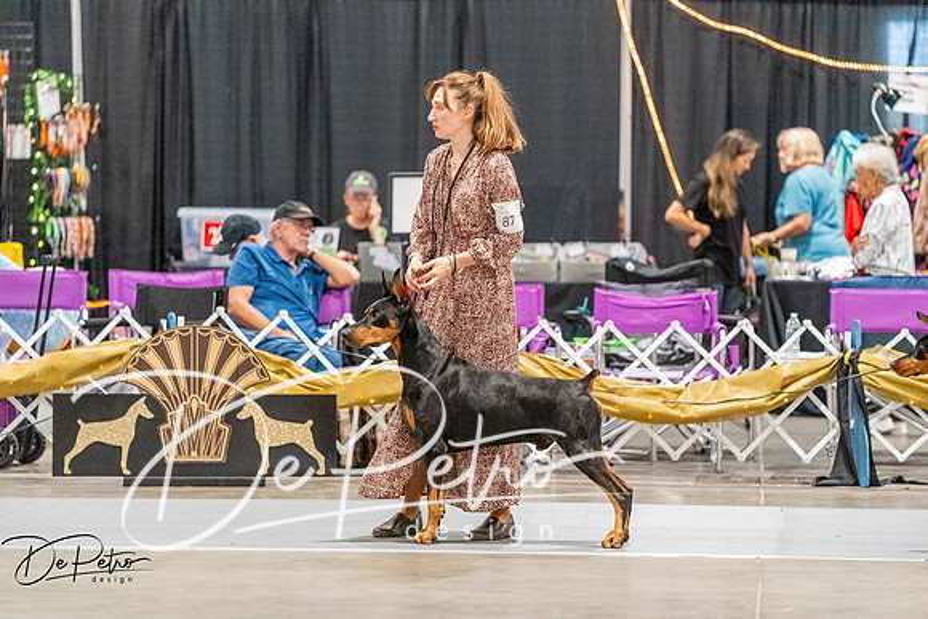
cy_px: 310
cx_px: 464
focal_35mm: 200
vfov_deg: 6.9
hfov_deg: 10.3
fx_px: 5157
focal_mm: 200
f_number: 2.8
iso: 12800
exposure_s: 1/320
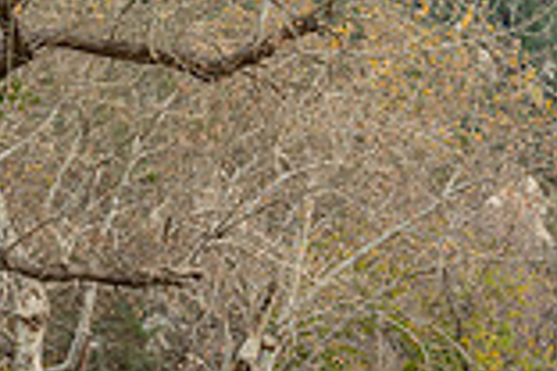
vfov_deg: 15.1
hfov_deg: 18.7
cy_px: 351
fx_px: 1377
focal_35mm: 89
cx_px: 950
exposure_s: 1/125
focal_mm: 24
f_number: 5.6
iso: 200
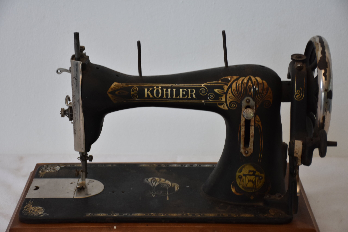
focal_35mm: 84
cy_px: 116
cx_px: 174
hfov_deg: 24.2
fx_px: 812
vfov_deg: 16.3
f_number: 4.8
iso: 800
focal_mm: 56
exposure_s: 1/80
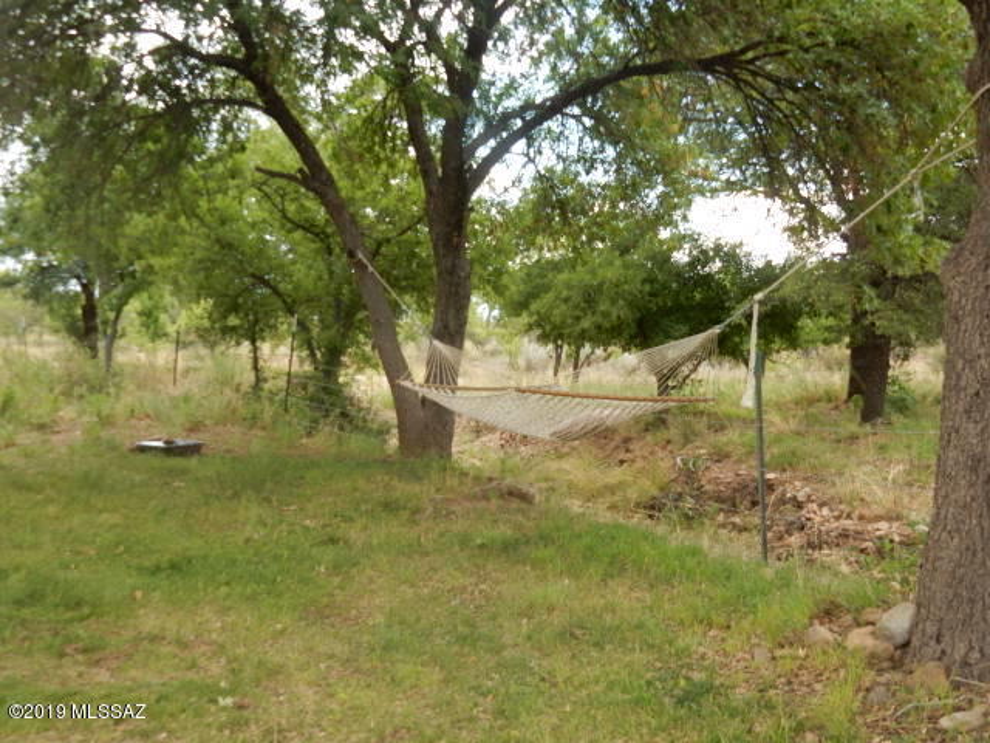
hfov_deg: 43.9
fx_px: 1230
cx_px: 495
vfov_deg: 33.6
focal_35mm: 43
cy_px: 372
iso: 125
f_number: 4.2
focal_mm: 7.6
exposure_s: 1/125
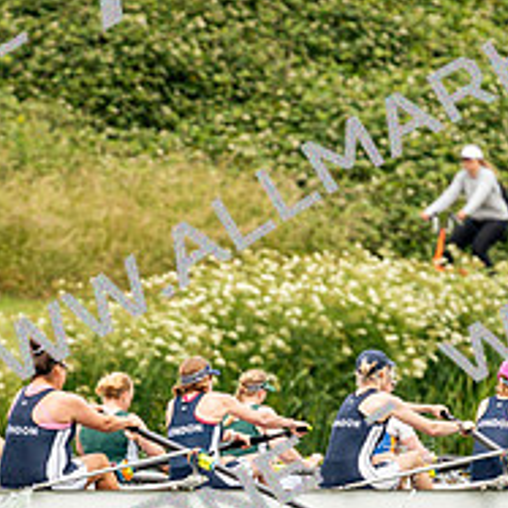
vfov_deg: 1.1
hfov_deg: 1.1
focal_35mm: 1583
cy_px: 428
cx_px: 242
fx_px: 26283
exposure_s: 1/2000
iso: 400
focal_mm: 600
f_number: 6.3
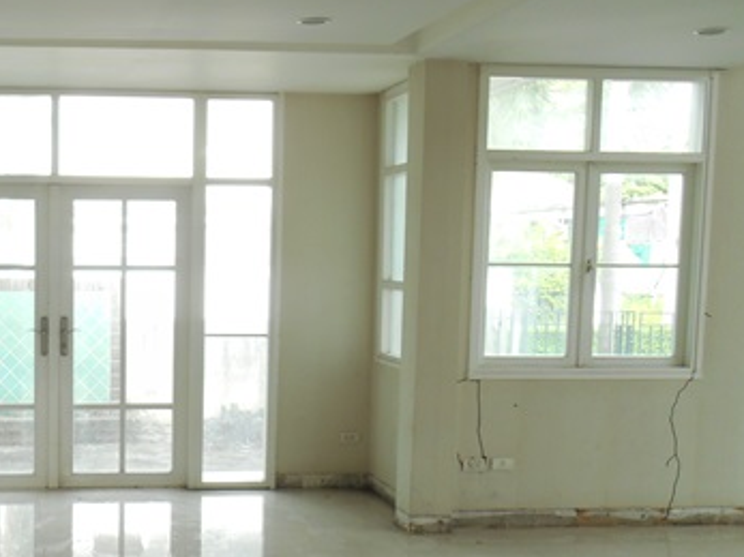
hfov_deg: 37.2
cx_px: 81
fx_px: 1031
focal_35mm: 48
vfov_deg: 30.1
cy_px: 351
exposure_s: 1/50
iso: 80
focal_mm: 4.7
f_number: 3.4
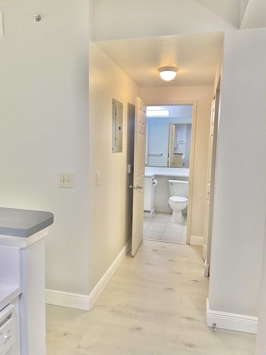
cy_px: 178
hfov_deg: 53.1
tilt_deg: -5.1
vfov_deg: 67.3
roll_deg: -1.0
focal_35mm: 26
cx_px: 133
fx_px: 266
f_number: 1.8
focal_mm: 4.25
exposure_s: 1/60
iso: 80
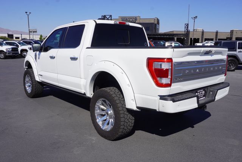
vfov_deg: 41.8
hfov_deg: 59.4
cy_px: 81
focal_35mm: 32
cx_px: 121
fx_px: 212
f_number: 10
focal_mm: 21
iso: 100
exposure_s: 1/250
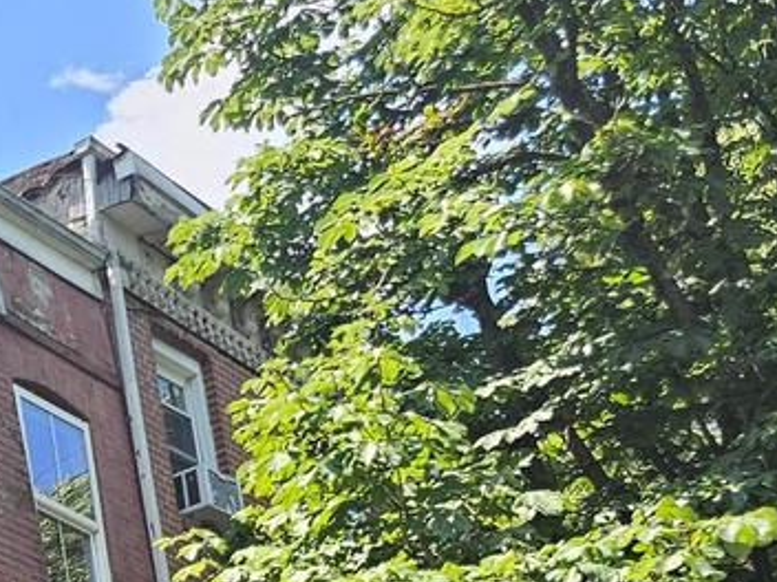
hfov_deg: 16.1
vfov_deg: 14.1
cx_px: -792
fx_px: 2110
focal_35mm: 94
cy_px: 1005
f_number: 1.7
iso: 20
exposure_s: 1/217
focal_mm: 6.3
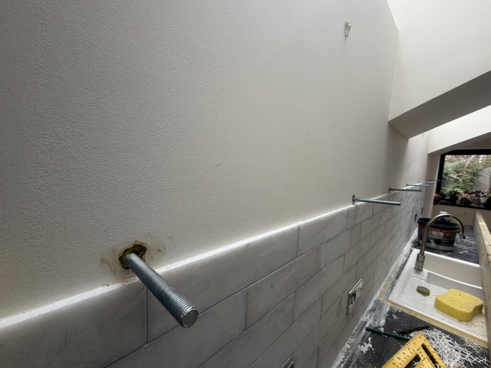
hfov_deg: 102.1
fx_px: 199
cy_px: 184
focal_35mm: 14
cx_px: 246
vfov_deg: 85.7
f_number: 2.2
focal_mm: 2.22
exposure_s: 1/121
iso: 64
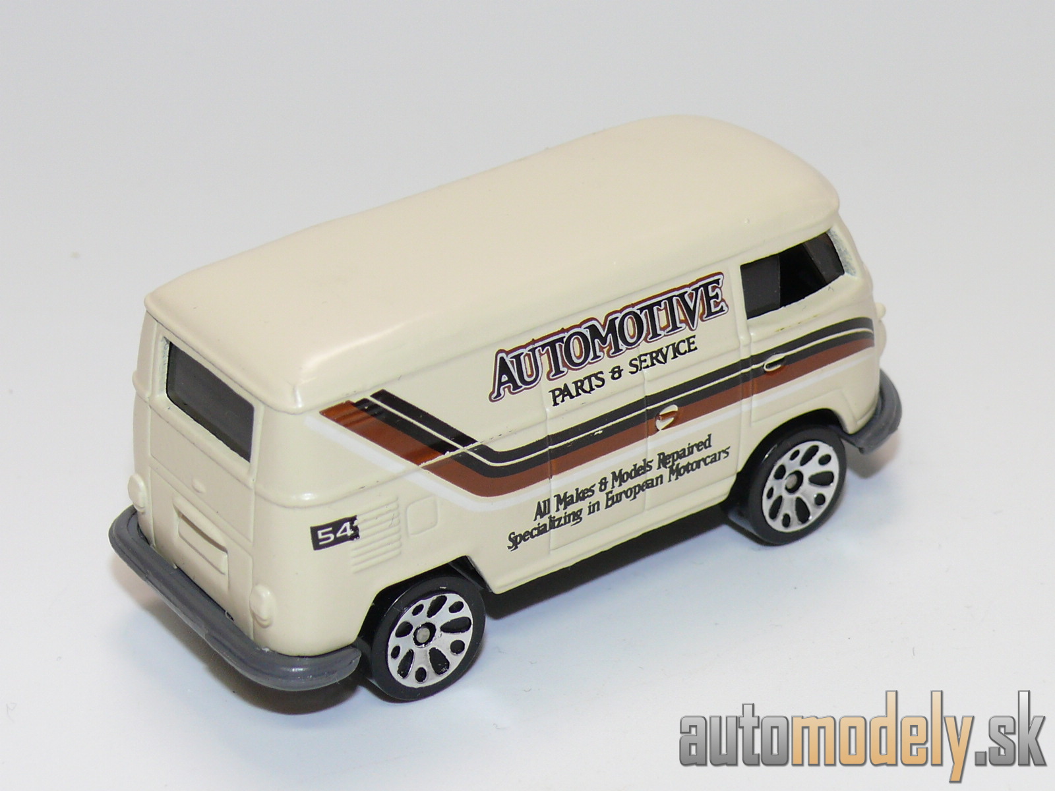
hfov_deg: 19.3
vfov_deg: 14.5
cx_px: 528
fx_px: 3109
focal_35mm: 102
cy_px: 396
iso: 100
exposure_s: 1/30
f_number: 4
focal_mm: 13.3
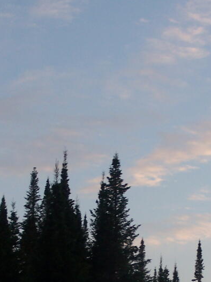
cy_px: 279
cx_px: 153
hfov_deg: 8.5
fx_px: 1415
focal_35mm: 174
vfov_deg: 11.3
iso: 80
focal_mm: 11.1
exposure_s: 1/80
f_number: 3.2
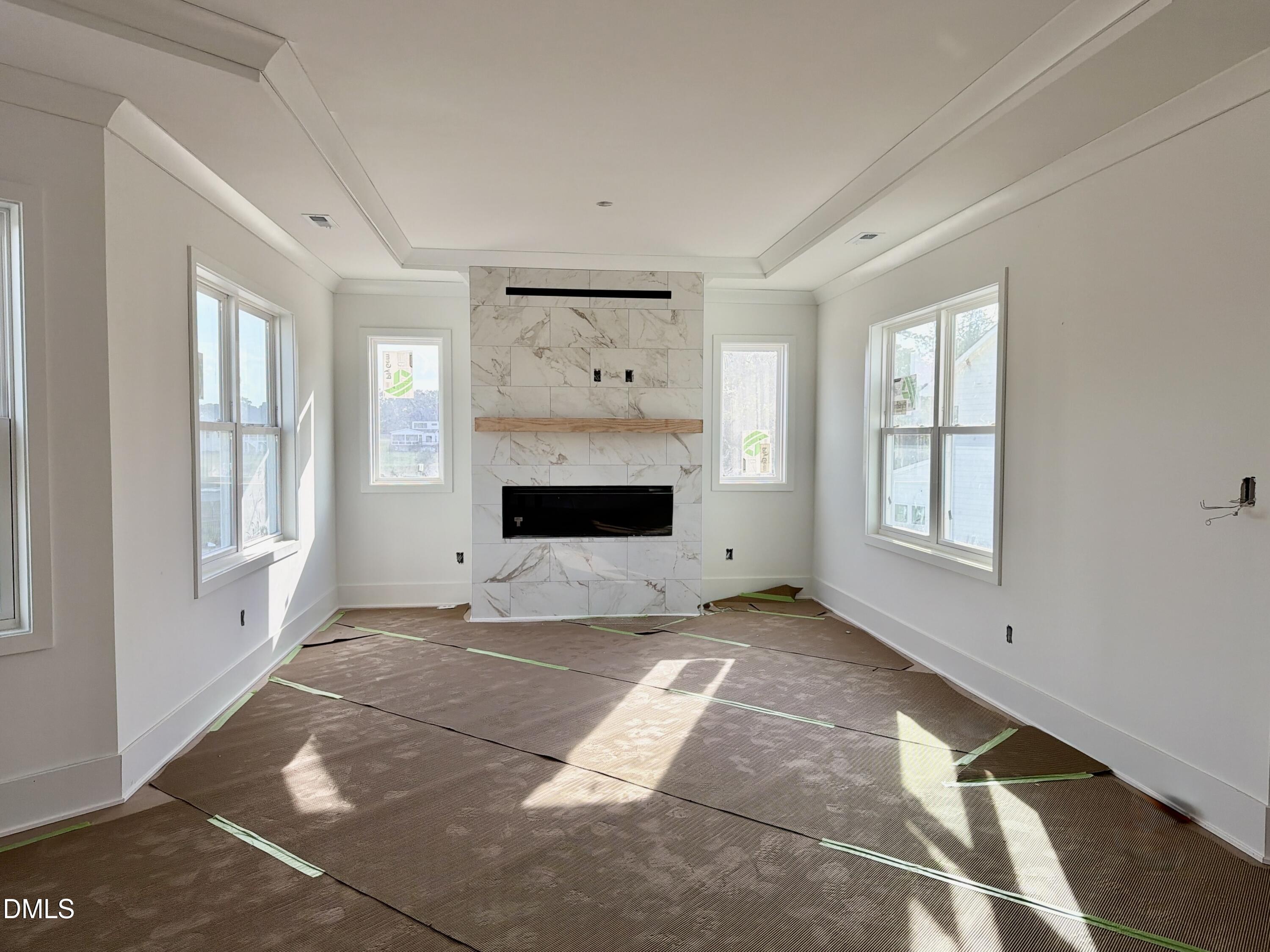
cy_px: 476
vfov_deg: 56.8
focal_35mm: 24
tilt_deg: -2.7
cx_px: 635
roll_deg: +1.0
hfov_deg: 71.6
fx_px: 880
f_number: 1.78
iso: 80
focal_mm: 6.76
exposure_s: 1/979
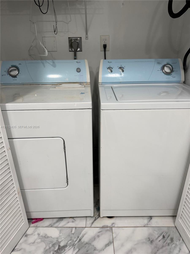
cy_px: 127
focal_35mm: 24
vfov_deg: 71.6
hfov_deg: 56.8
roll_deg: +1.2
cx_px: 95
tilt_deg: -24.4
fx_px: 176
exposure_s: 1/120
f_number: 1.78
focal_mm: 6.76
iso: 160
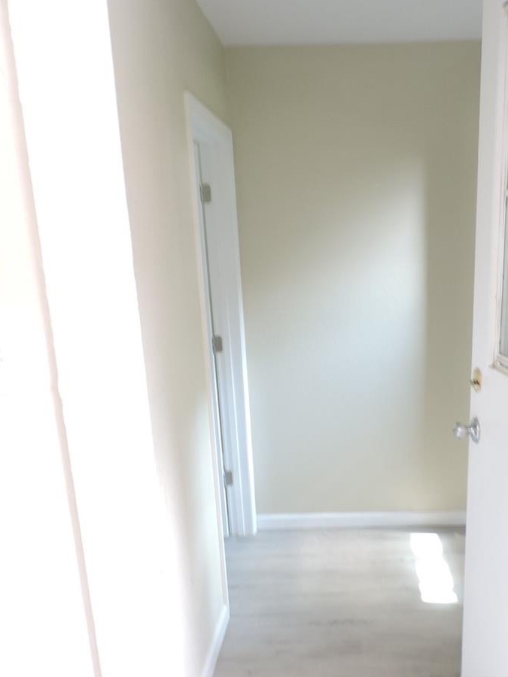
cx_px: 335
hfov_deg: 43.6
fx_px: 626
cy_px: 410
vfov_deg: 56.3
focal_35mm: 32
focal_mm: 4.3
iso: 400
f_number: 3
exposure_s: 1/13
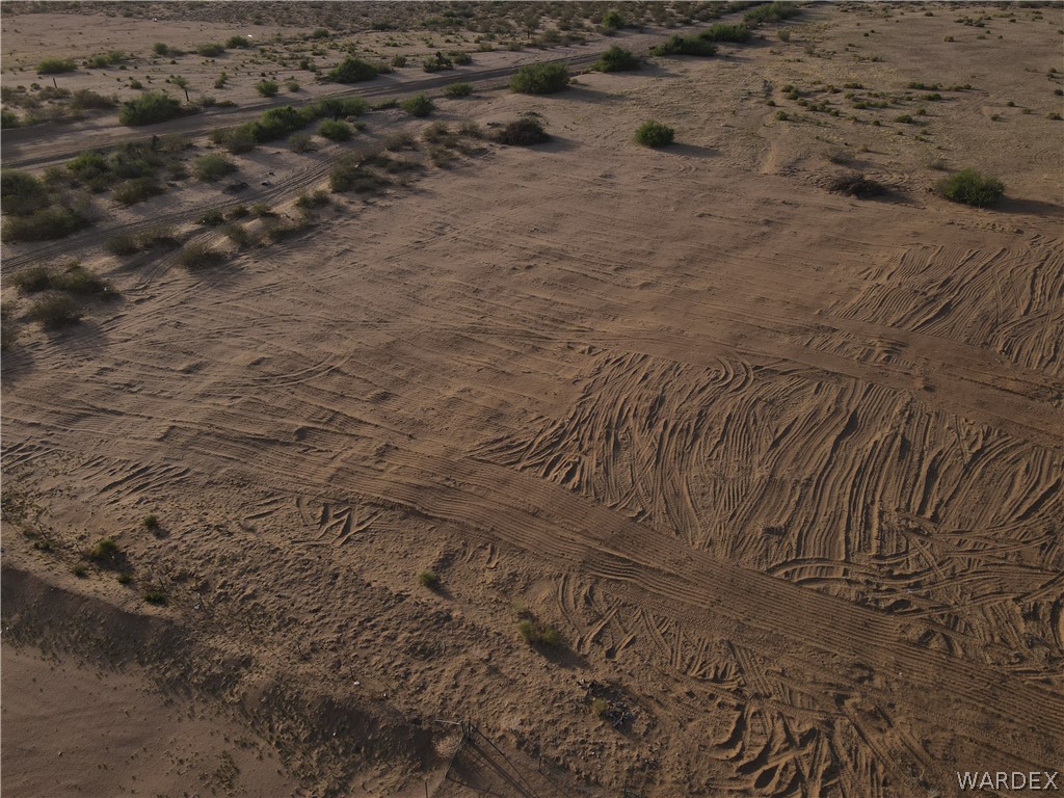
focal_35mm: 24
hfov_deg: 71.6
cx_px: 532
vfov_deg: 56.8
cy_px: 399
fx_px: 738
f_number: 2.8
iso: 100
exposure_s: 1/30
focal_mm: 4.5
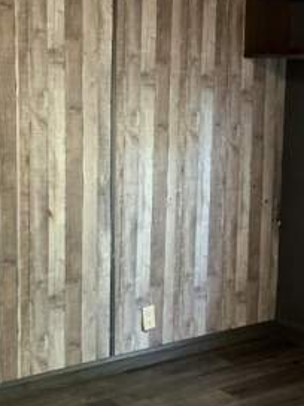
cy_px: 207
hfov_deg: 22.2
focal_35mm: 66
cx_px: 186
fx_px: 773
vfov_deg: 29.4
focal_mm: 3
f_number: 1.8
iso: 320
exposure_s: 1/40
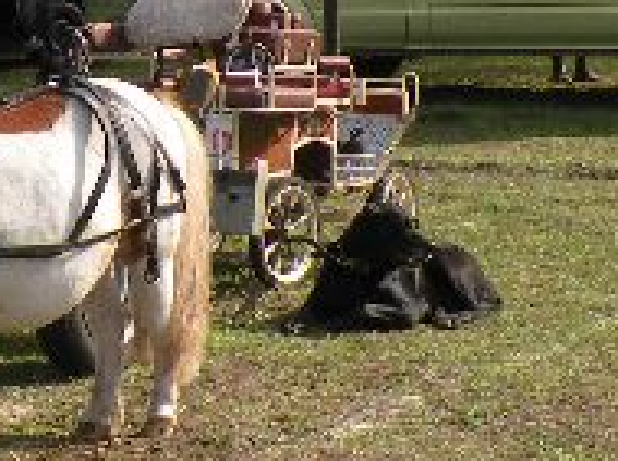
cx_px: 10
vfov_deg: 10.6
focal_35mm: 140
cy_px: 193
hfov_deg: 13.9
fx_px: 2495
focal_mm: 5.8
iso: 100
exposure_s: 1/764
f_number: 3.5
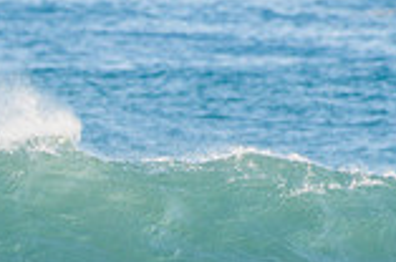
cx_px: -111
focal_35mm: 1853
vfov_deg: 0.7
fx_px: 20342
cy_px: 356
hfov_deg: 1.1
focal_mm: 500
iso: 320
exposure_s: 1/1600
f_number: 5.6
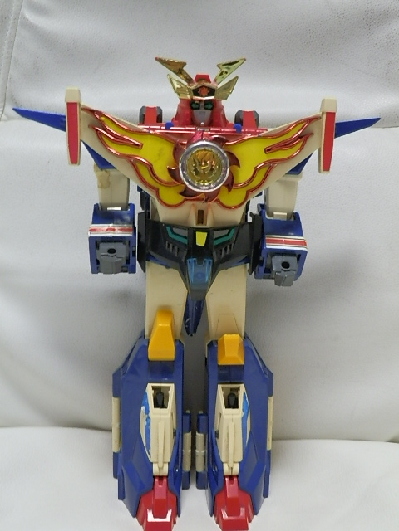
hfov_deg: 41.8
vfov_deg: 54.0
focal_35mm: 34
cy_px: 266
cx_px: 200
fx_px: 523
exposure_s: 1/10
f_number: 3.5
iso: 200
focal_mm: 6.17
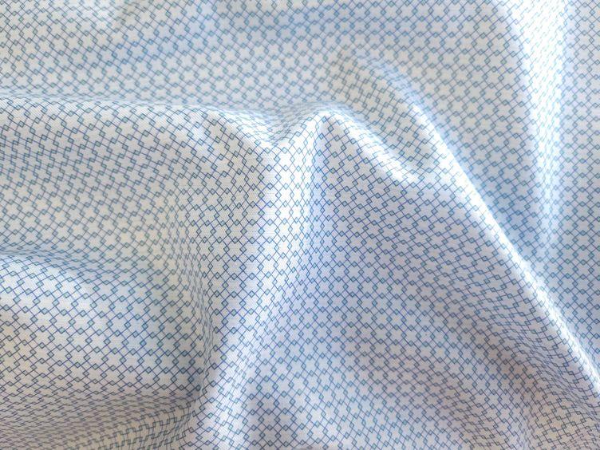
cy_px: 225
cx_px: 300
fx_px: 416
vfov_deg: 56.8
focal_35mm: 24
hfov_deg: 71.6
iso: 250
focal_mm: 5
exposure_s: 1/180
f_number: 1.8
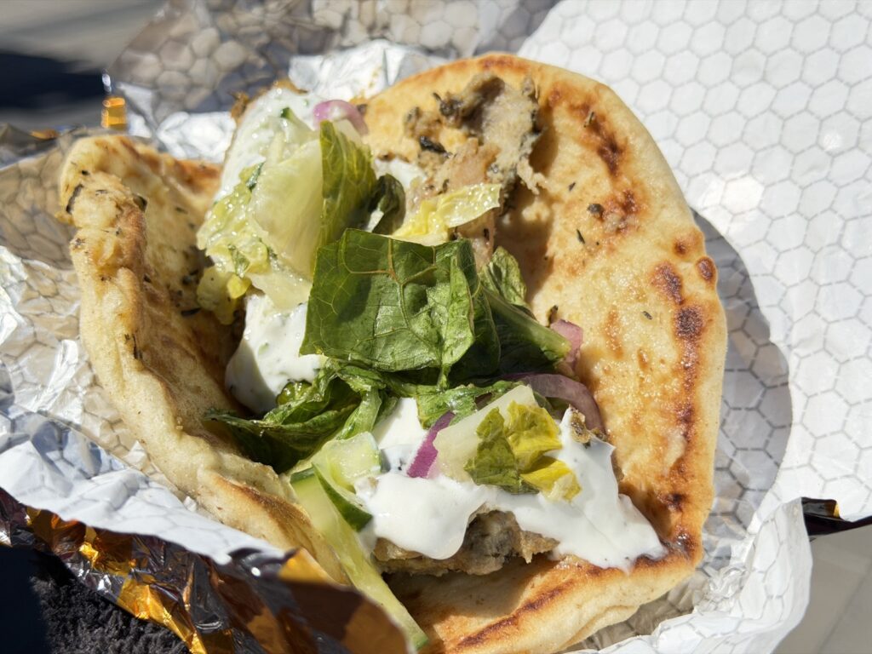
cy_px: 327
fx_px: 1209
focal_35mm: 48
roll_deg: -0.6
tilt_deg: -25.6
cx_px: 436
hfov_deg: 39.7
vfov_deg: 30.3
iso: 100
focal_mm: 6.76
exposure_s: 1/5208
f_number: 1.78
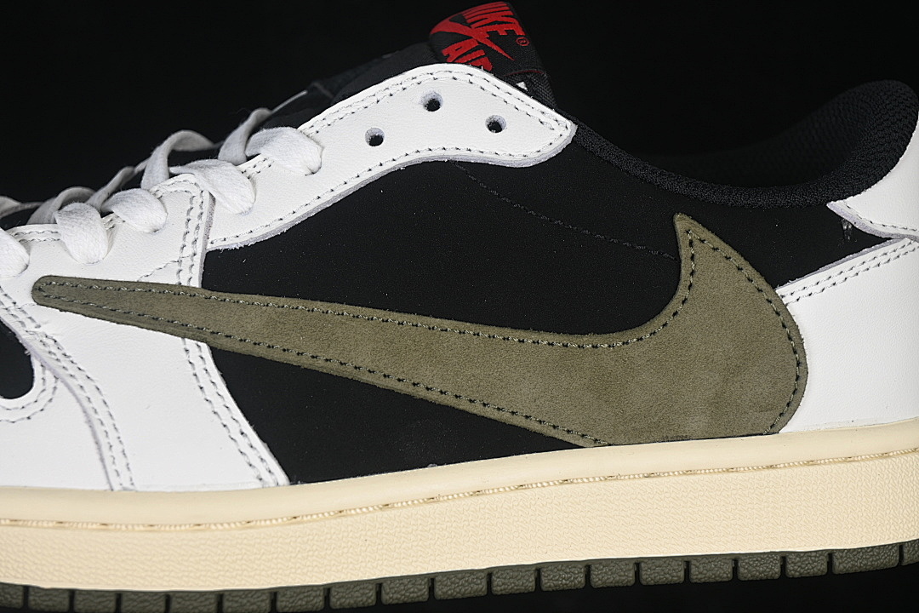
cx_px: 460
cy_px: 306
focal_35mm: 75
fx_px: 1914
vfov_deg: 18.2
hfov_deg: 27.0
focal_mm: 50
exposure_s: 1/60
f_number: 7.1
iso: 160
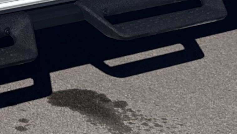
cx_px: -116
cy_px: -135
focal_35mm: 140
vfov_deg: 8.2
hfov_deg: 14.3
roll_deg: -1.9
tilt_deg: -10.1
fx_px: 880
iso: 80
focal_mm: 6.76
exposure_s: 1/12346
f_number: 1.78
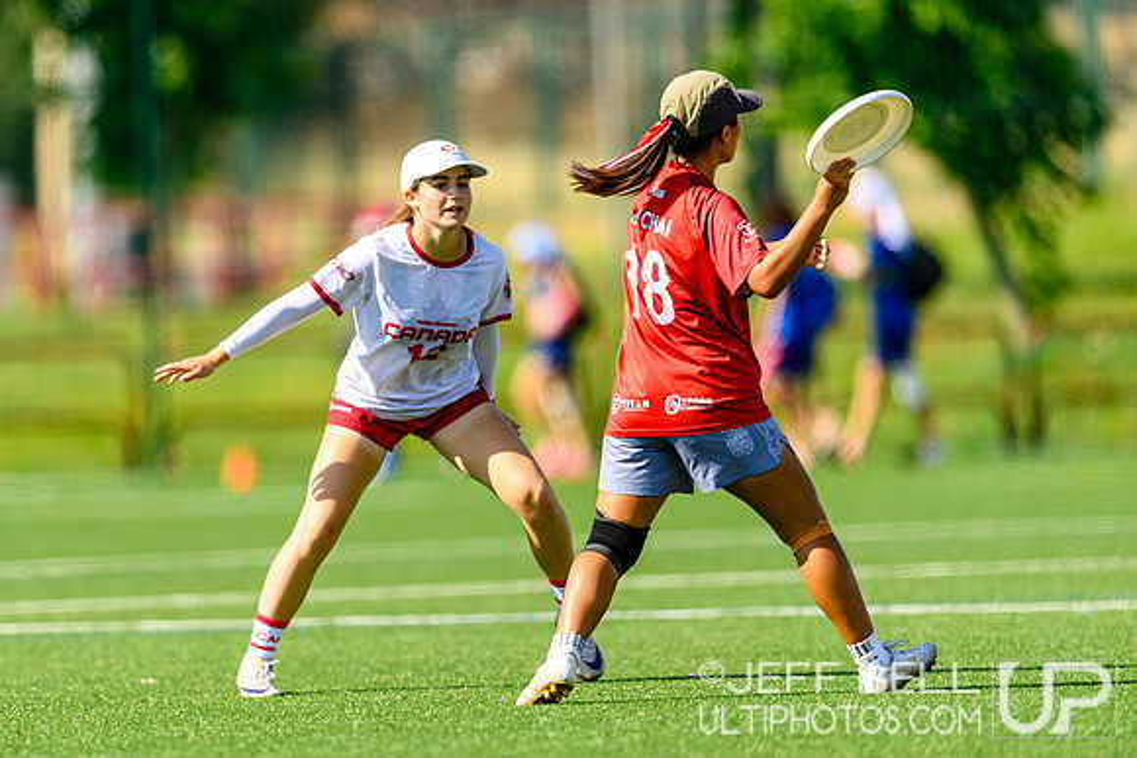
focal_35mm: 519
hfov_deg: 4.0
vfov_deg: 2.7
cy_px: 379
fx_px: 16383
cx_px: 400
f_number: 3.2
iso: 100
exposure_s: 1/1600
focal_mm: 400
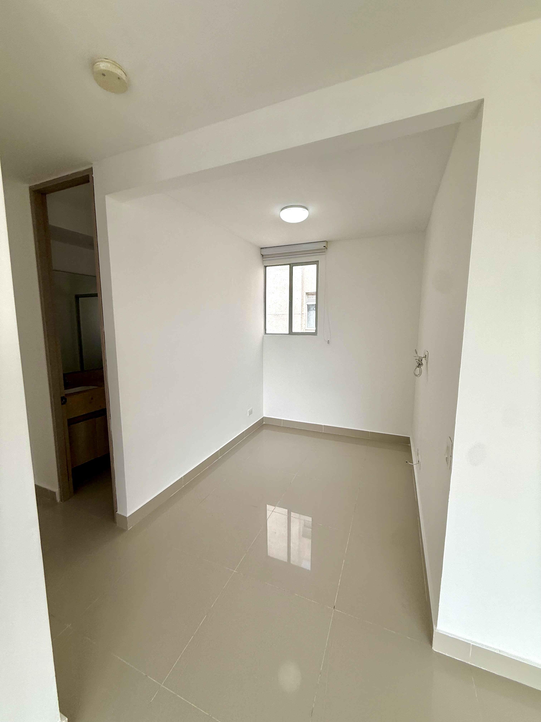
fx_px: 292
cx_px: 270
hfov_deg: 85.7
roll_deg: +1.0
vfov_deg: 102.1
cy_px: 361
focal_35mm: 14
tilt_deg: -6.2
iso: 50
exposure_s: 1/328
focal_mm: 2.22
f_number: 2.2
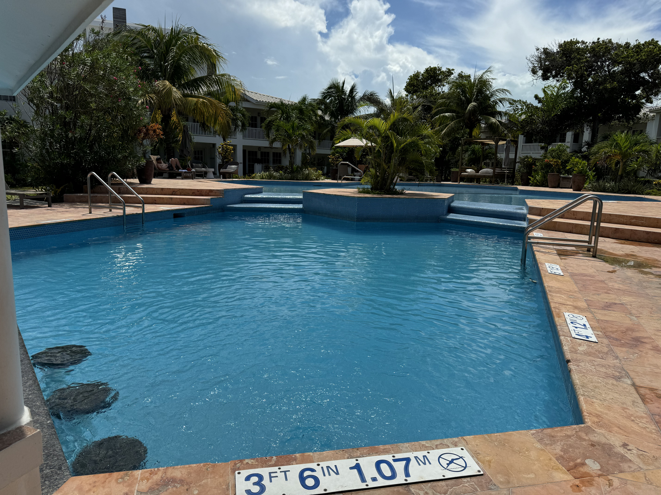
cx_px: 330
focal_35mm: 24
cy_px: 248
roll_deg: -1.5
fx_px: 458
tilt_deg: -11.0
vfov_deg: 56.8
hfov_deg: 71.6
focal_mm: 6.76
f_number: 1.78
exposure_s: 1/9009
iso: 80
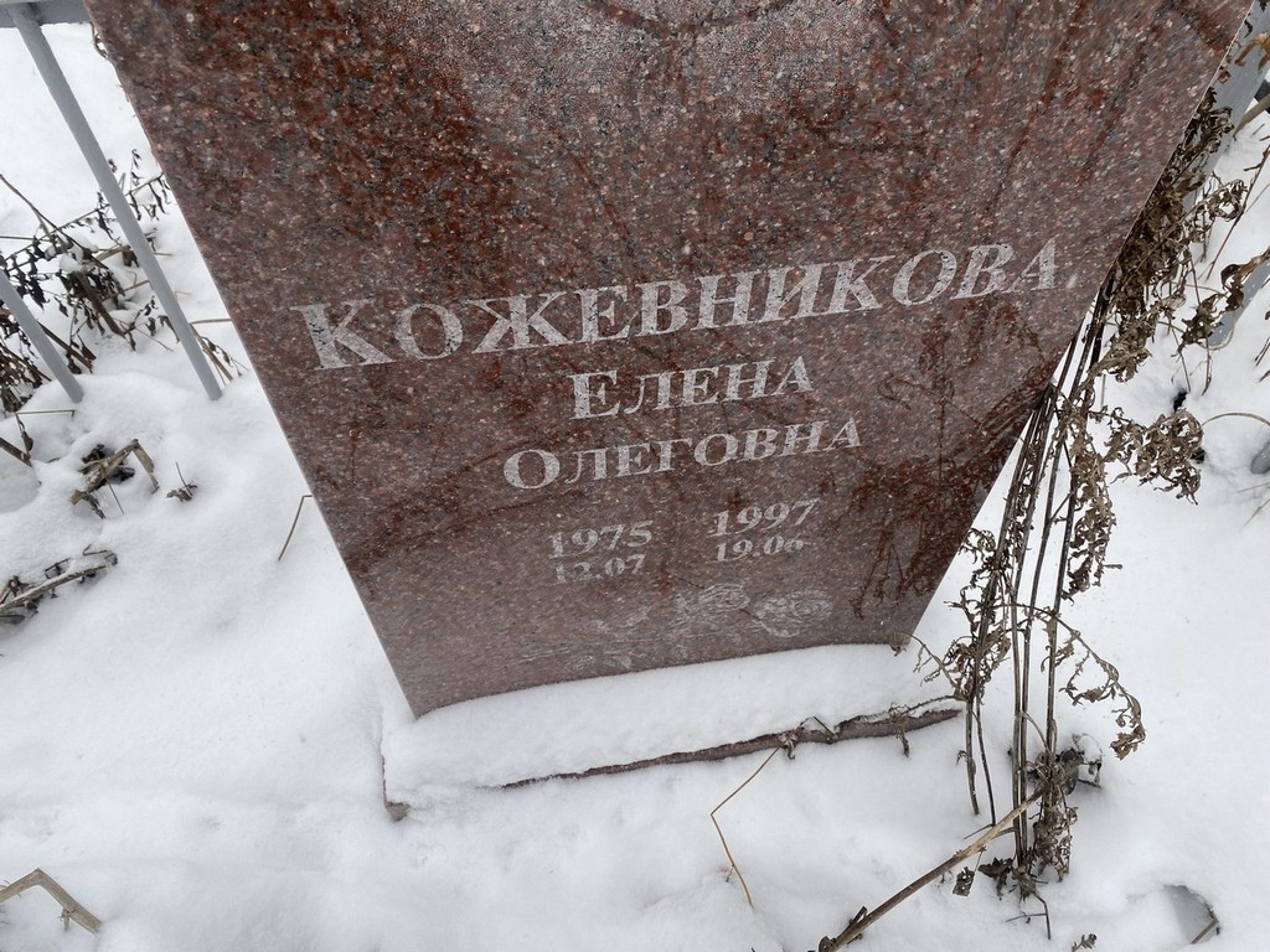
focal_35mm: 26
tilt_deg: -58.4
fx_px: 954
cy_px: 476
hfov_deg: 67.3
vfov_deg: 53.1
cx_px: 635
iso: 32
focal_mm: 4.25
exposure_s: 1/322
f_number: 1.8
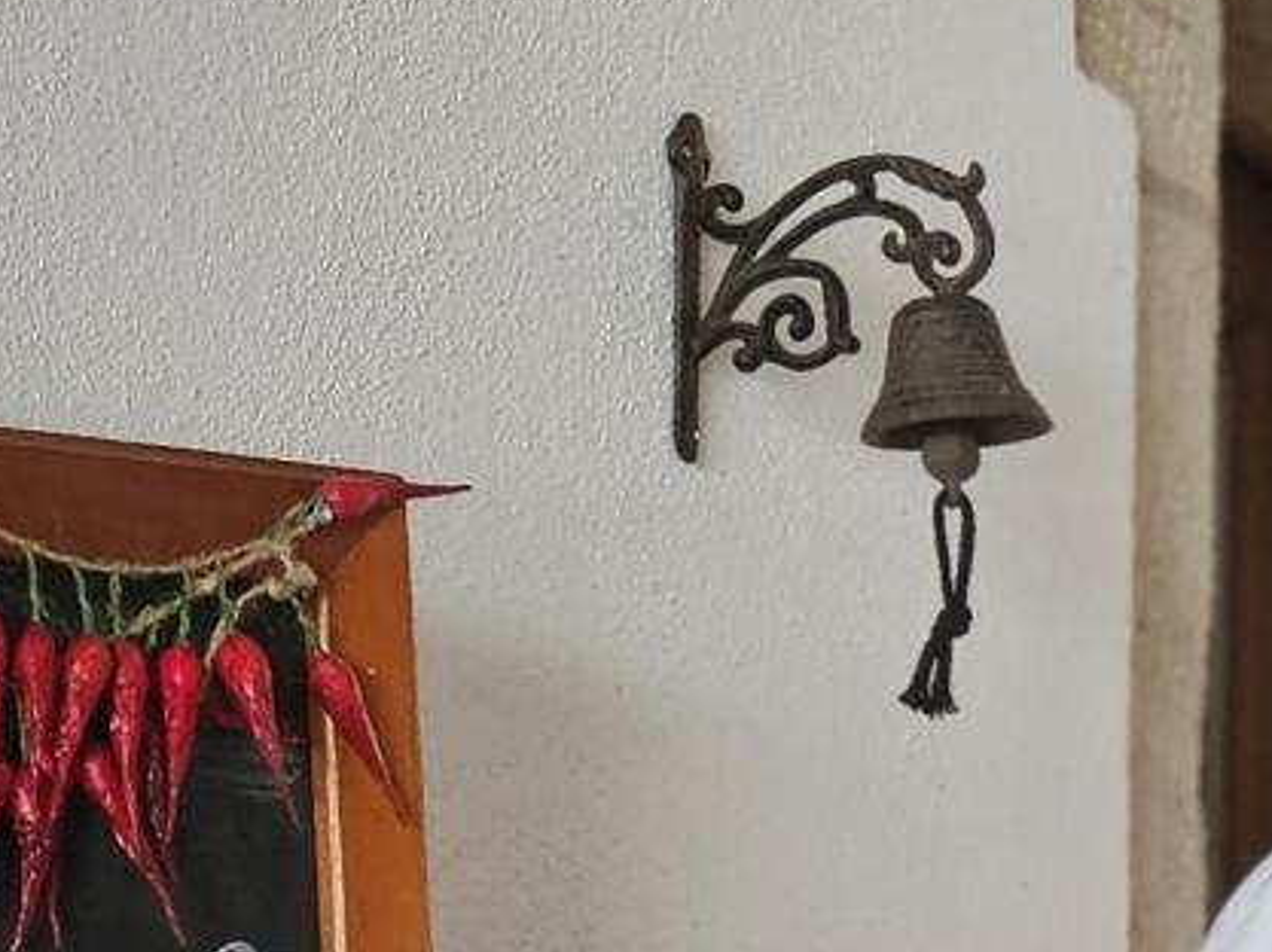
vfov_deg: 12.4
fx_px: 3892
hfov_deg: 18.2
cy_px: 1858
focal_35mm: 106
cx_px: 1199
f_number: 1.8
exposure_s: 1/100
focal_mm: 5.4
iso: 250
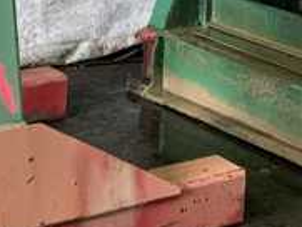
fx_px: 1117
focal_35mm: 128
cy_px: -169
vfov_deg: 10.9
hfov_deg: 15.3
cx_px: 224
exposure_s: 1/60
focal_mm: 3
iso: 40
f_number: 1.8
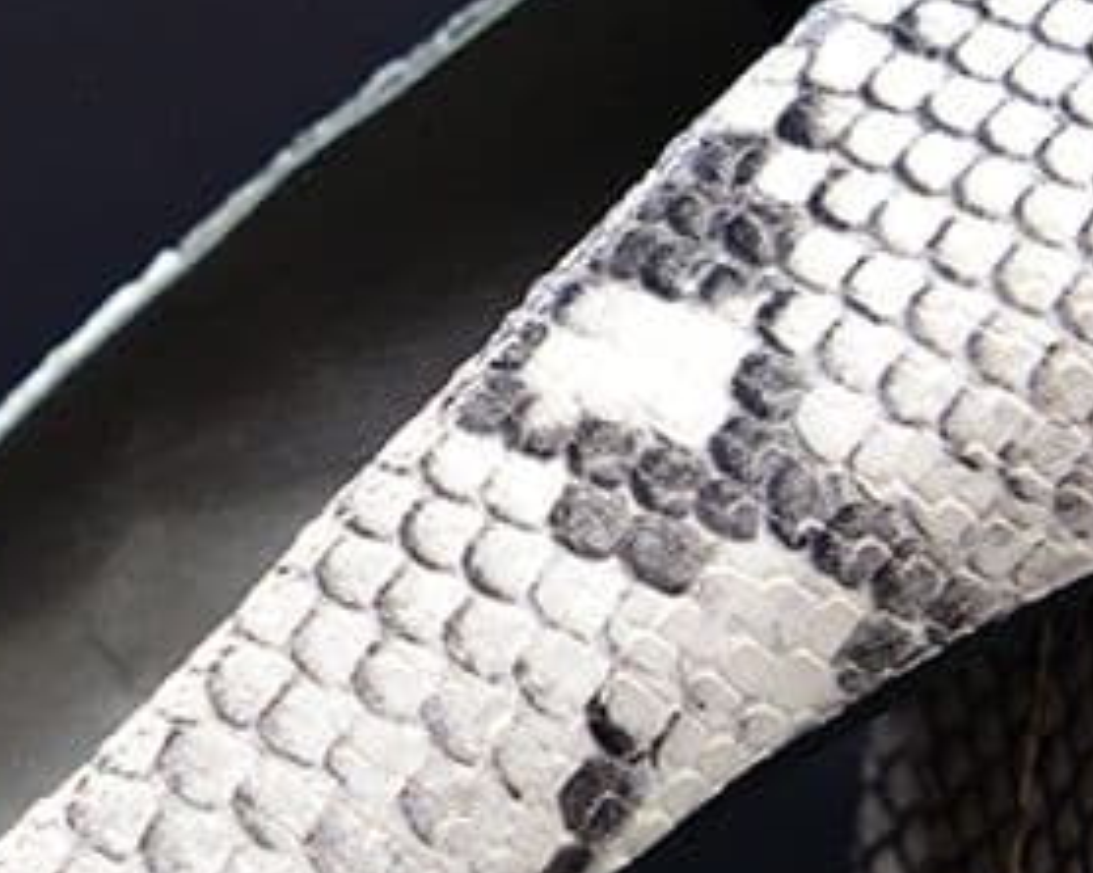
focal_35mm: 162
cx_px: -86
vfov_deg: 9.5
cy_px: 484
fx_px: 5237
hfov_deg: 11.7
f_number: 4.5
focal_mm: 40
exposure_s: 1/400
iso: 2500
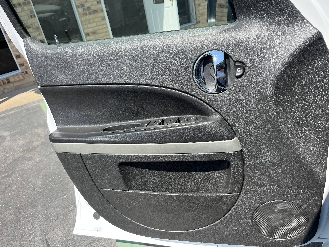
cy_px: 124
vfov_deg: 53.1
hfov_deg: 67.3
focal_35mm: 26
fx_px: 247
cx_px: 164
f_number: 1.6
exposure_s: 1/1225
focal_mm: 5.1
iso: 50
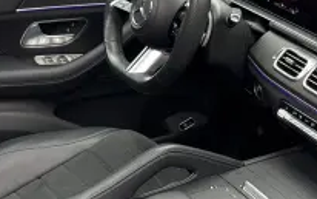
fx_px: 769
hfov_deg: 23.0
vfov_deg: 14.7
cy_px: 110
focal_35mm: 89
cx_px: 248
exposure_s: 1/121
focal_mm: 6.76
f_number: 1.78
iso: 50
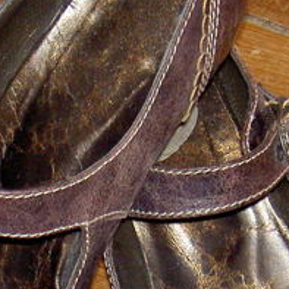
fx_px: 2333
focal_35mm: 247
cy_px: 354
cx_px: 126
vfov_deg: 7.0
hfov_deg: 7.1
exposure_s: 1/60
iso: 200
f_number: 3.3
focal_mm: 11.3
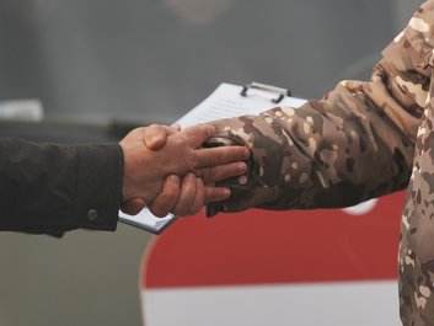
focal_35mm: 192
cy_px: 163
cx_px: 225
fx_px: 2408
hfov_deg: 10.3
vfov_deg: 7.7
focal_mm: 176
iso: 200
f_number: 5.6
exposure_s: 1/667
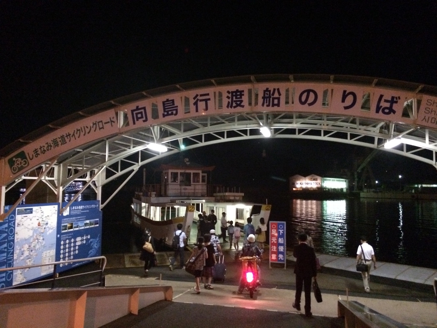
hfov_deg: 60.0
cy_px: 164
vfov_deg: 46.8
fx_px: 379
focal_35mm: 30
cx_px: 218
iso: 800
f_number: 2.2
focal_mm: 4.12
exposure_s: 1/15
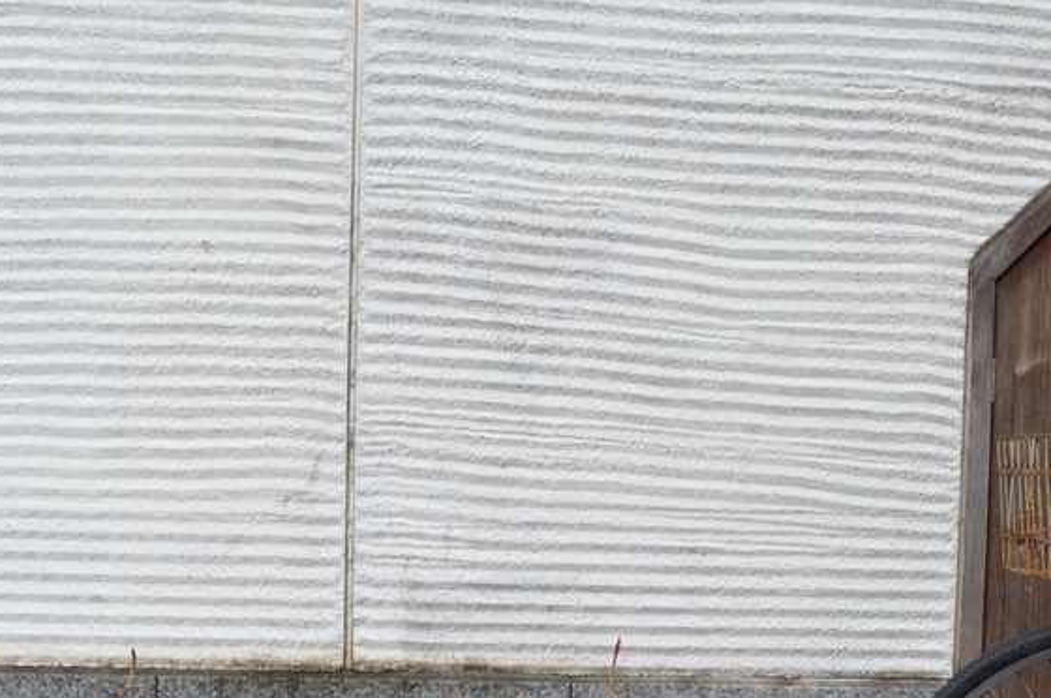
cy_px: 607
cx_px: 724
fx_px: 1866
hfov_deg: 31.1
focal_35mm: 64
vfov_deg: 20.8
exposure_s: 1/50
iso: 100
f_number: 5.6
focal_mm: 35
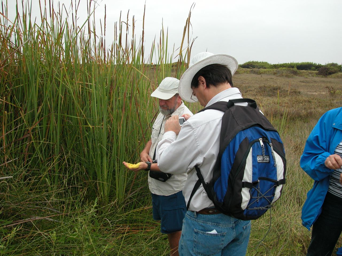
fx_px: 277
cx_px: 171
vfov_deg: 49.7
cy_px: 128
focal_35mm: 28
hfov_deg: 63.4
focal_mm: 7.1
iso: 100
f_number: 4.4
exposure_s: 1/202
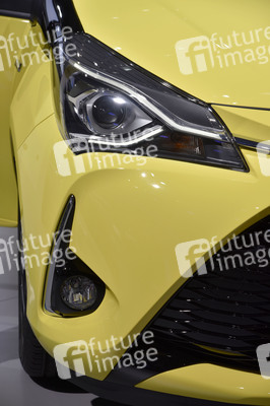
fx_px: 1037
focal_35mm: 92
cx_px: 135
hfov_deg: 14.8
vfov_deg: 22.2
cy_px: 203
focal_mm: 92
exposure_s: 1/250
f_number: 8
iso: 200
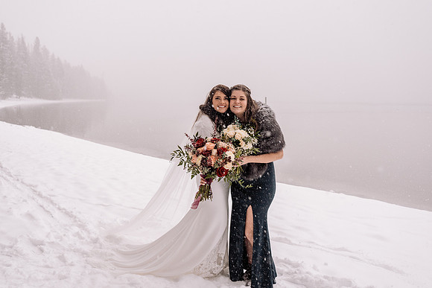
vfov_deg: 36.7
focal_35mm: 36
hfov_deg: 52.8
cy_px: 144
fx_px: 435
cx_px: 212
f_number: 5
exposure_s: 1/250
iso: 1250
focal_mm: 35
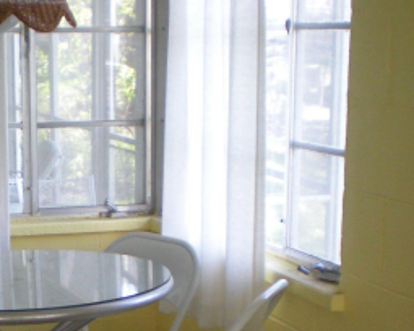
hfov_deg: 19.5
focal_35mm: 97
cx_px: 75
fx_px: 1189
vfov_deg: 15.5
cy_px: 360
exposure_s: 1/61.2
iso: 177
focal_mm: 6.3
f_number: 3.1
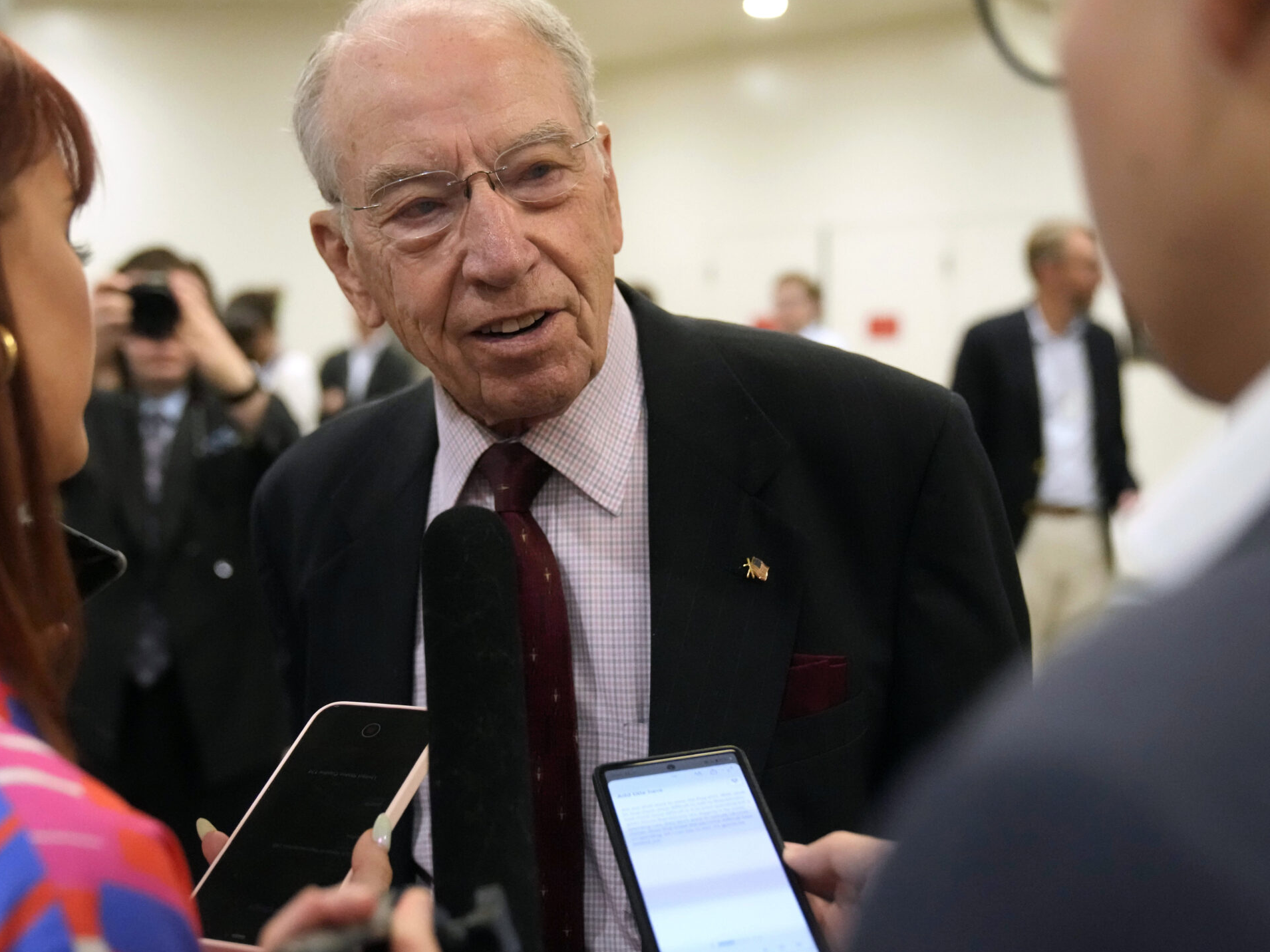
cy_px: 480
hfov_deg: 38.8
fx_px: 1797
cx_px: 509
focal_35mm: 49
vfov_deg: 29.7
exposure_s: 1/400
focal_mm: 38
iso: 8000
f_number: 2.8
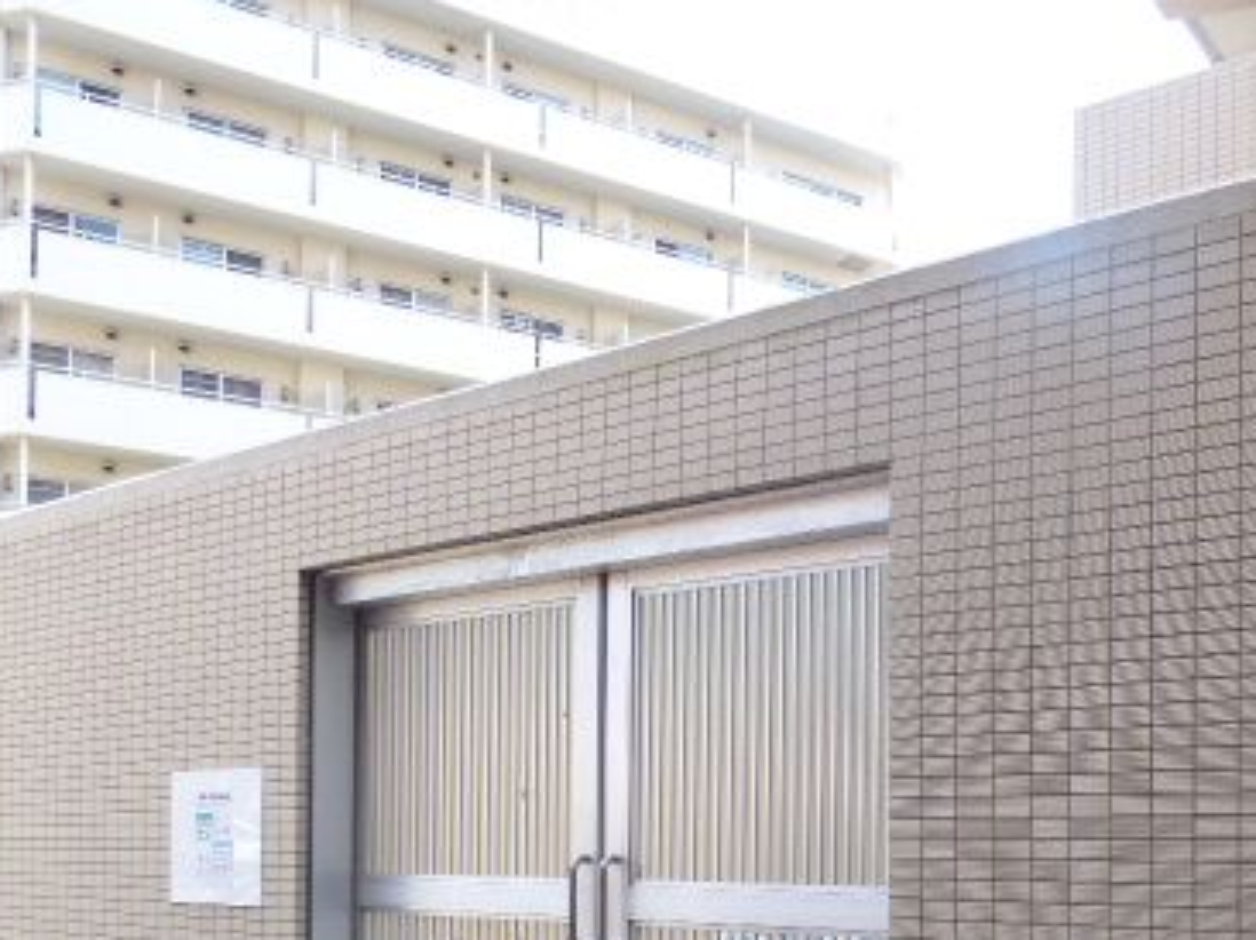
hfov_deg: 51.1
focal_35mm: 35
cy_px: 820
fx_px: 1269
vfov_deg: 38.3
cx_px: 892
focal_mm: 3.58
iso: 100
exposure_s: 1/200
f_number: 2.8
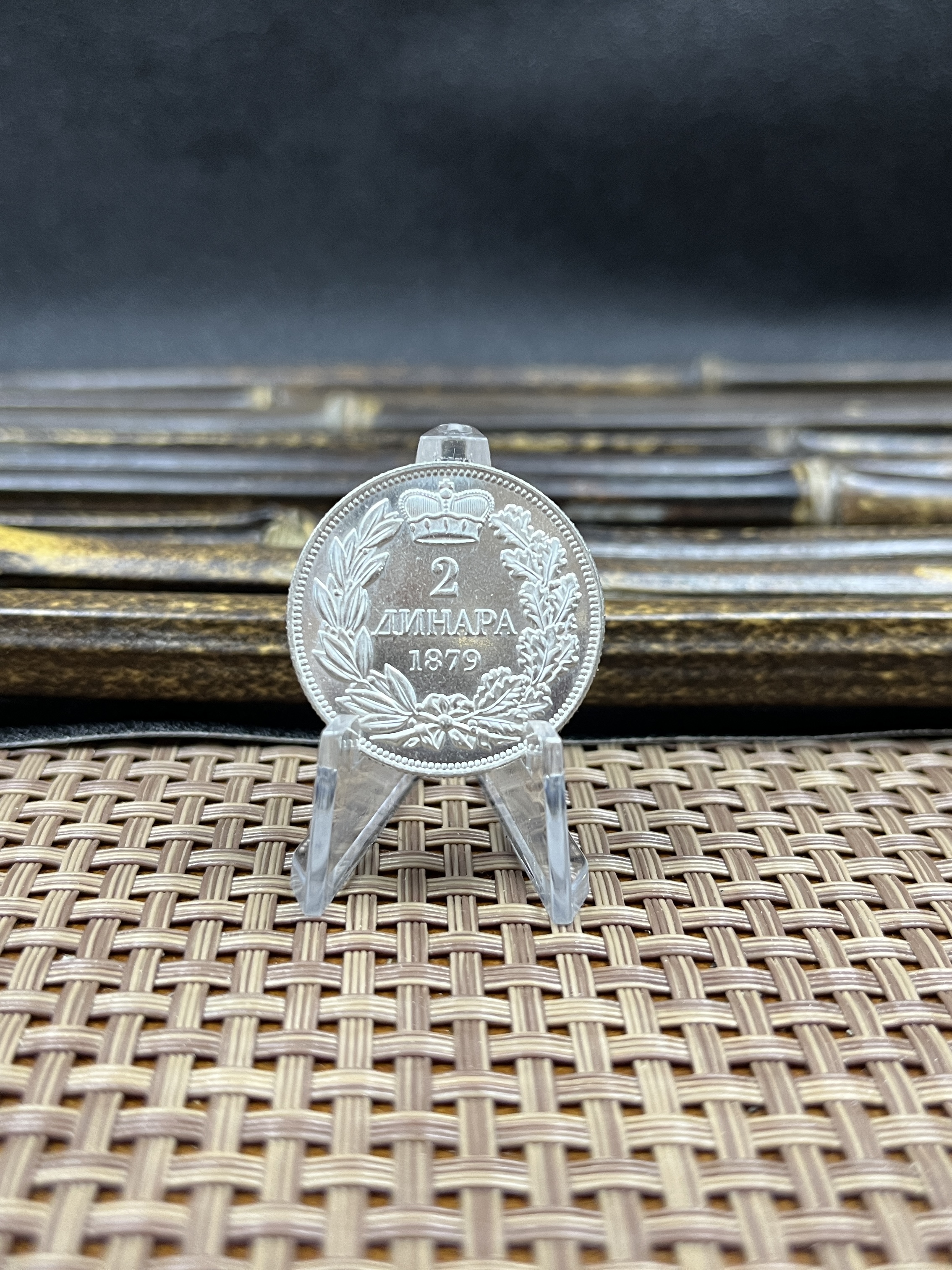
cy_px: 635
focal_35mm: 26
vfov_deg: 67.3
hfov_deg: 53.1
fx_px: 953
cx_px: 476
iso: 160
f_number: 1.6
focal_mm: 5.1
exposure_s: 1/50
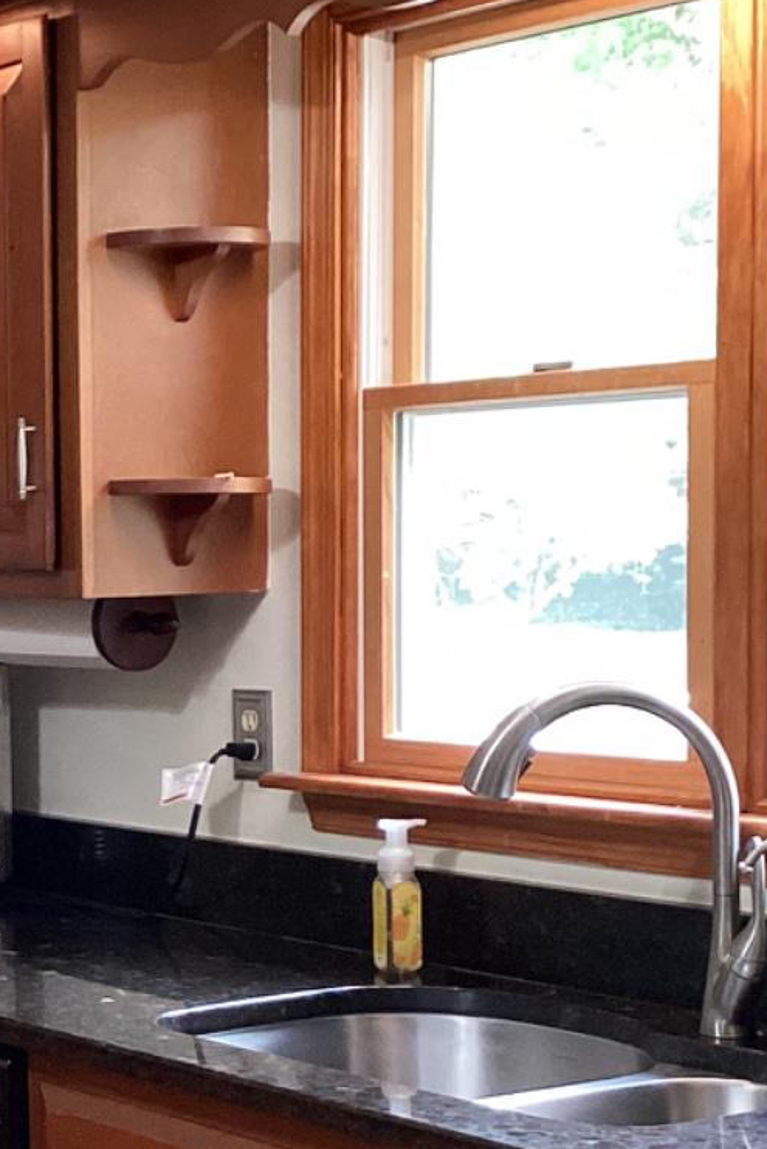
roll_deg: +1.4
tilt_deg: -4.8
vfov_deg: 22.8
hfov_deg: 14.7
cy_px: 759
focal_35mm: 89
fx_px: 2843
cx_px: -215
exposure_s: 1/60
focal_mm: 3.3
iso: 160
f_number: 2.4
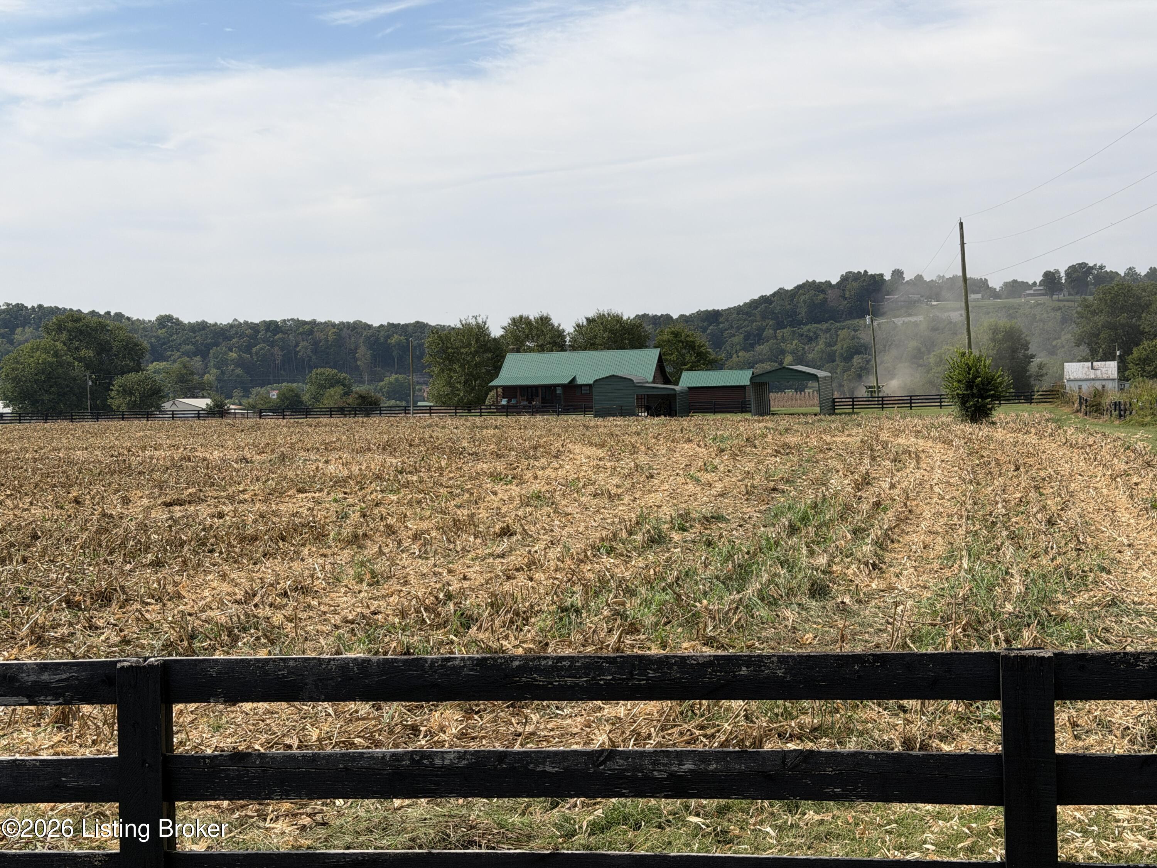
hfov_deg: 39.7
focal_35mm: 48
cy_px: 434
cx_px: 578
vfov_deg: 30.3
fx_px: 1604
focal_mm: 6.76
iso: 64
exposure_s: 1/6024
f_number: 1.78
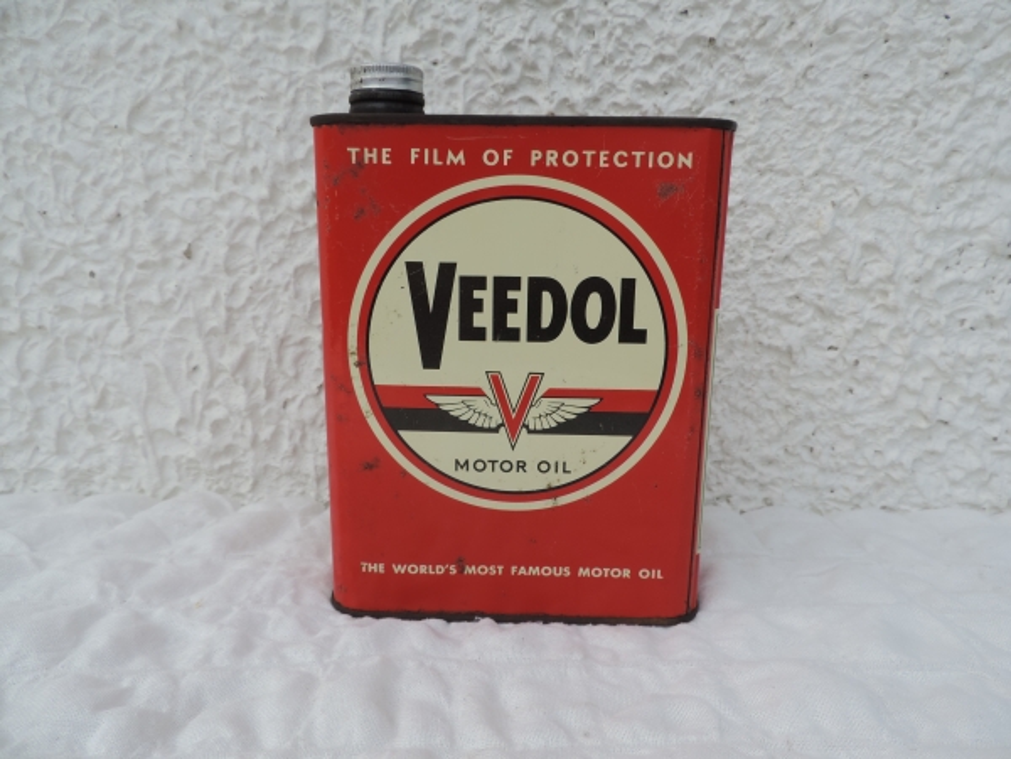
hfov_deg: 71.6
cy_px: 380
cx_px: 506
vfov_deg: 56.8
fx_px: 701
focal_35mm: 24
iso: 80
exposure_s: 1/1000
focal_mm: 4.3
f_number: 3
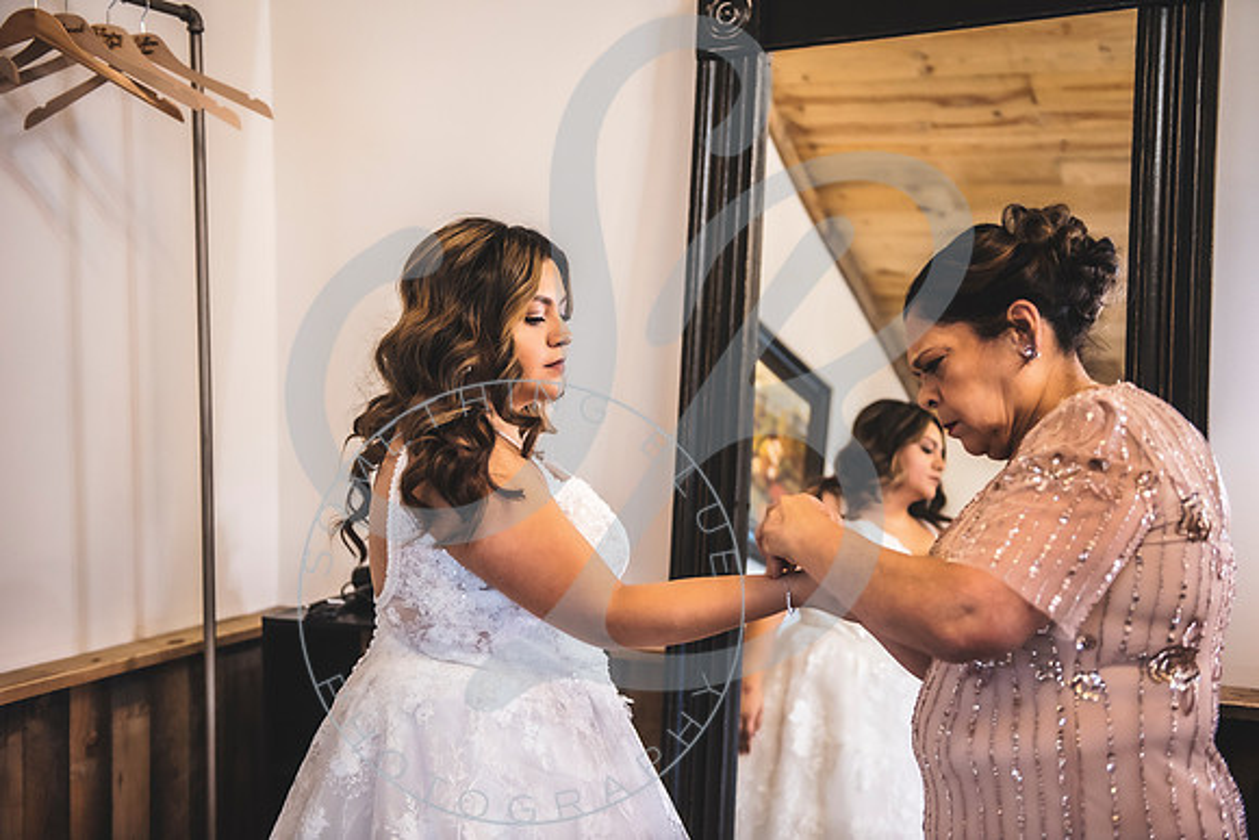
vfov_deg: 29.9
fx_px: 1574
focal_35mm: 45
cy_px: 420
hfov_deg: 43.6
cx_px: 630
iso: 1600
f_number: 2.8
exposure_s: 1/125
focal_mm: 45
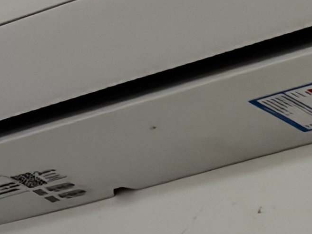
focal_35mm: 312
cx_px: 15
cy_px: 64
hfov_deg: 6.3
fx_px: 2812
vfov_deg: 4.8
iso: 2000
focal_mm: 6.12
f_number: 1.9
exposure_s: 1/50
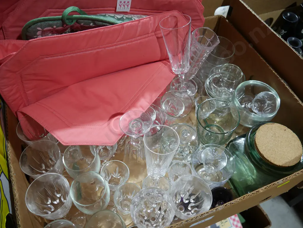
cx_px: 152
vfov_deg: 49.8
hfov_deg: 63.4
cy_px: 114
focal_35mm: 28
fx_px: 245
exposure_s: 1/60
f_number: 3.5
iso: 250
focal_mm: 14
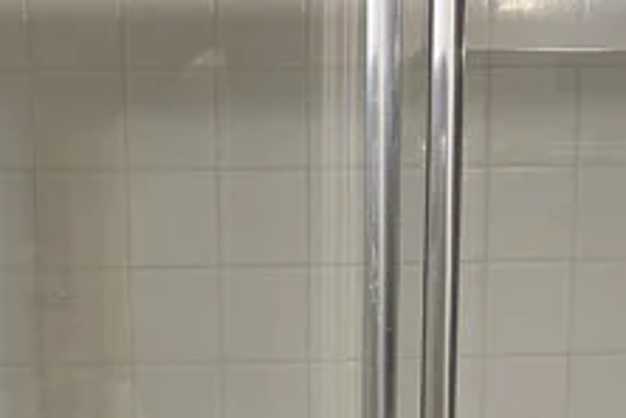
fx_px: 2000
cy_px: 983
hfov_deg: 17.8
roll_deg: +1.0
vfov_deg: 10.4
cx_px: 257
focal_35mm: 115
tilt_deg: -16.7
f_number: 1.78
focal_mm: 6.76
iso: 100
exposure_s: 1/125
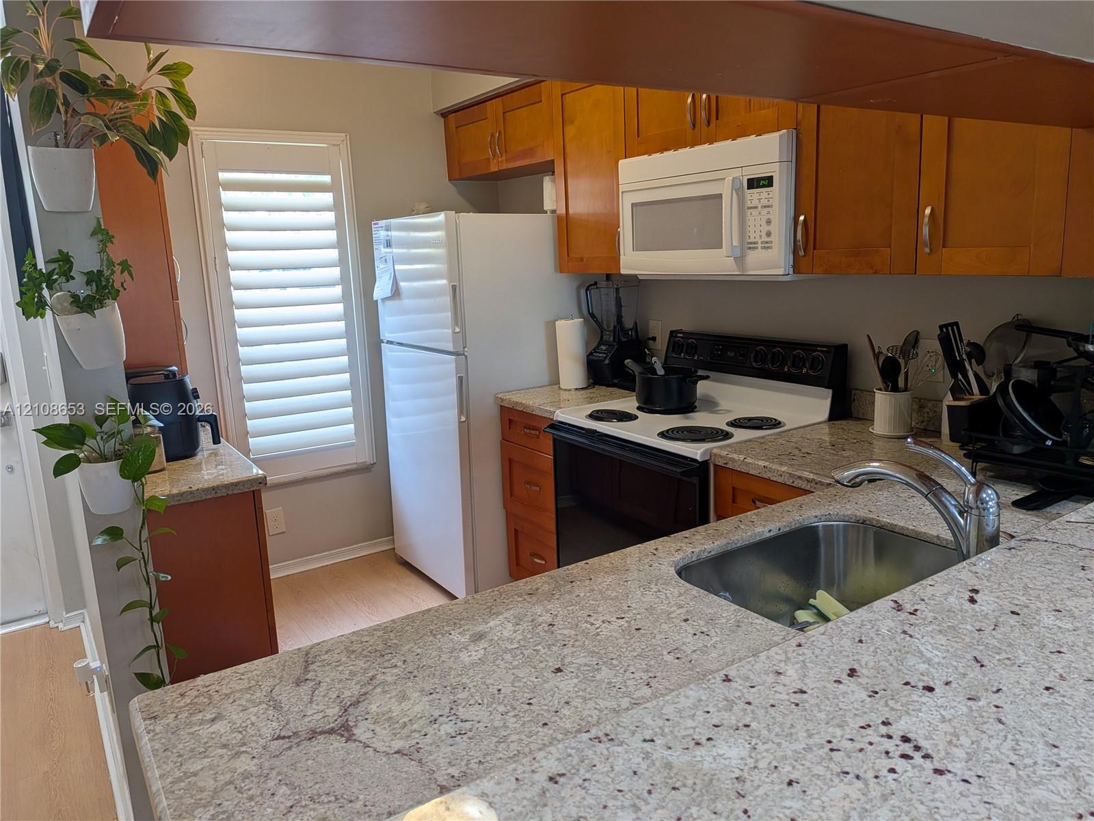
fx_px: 758
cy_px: 410
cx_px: 547
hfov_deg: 71.6
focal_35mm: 24
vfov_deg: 56.8
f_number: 1.7
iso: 252
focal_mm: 4.53
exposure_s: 1/133
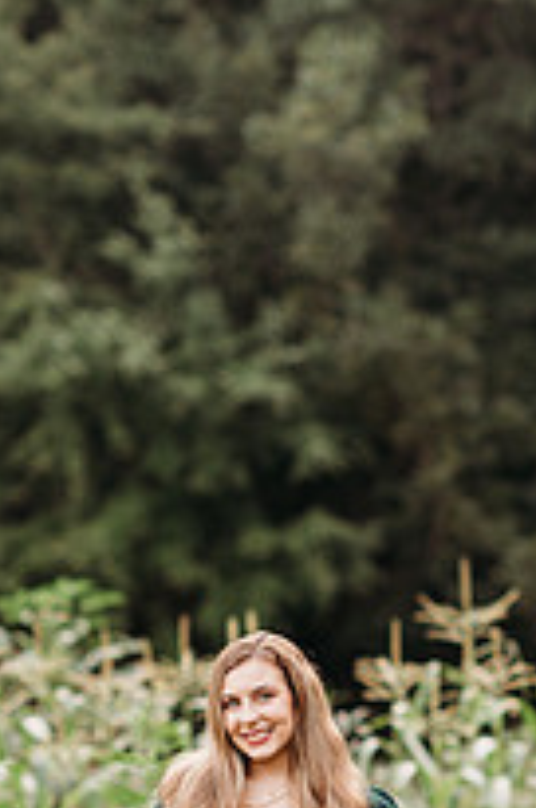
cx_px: 327
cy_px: 627
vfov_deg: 11.0
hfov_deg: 7.3
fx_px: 4190
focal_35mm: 187
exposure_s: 1/400
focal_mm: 85
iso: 100
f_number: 2.2
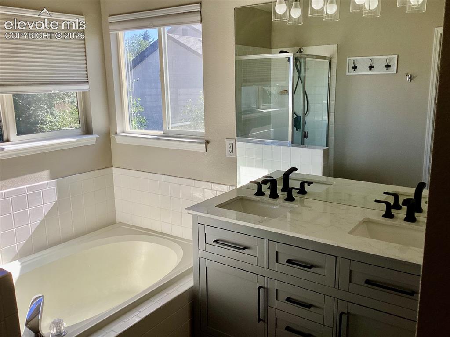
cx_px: 225
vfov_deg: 45.4
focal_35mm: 31
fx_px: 403
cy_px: 168
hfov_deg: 58.4
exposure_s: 1/200
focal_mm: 3.3
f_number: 2.4
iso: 25
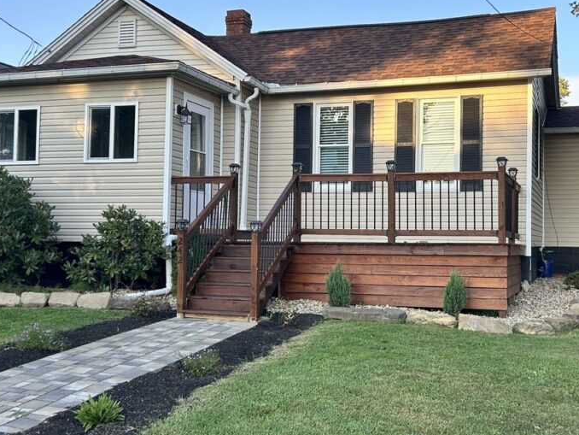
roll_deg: +0.1
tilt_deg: +1.7
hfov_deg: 41.1
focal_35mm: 46
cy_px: 210
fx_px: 770
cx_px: 336
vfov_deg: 31.5
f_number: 1.5
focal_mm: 5.7
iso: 50
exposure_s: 1/763
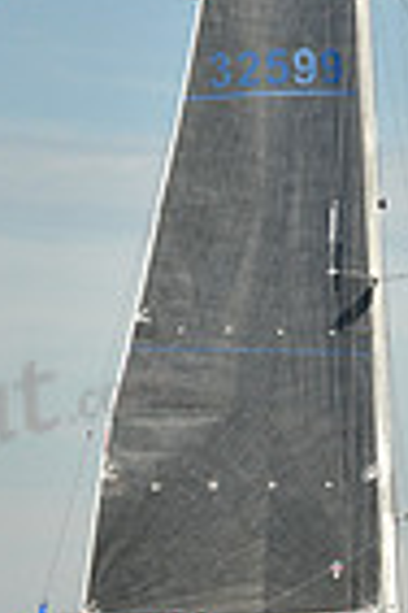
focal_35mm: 287
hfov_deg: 4.8
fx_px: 4879
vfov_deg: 7.2
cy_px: 161
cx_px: 397
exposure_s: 1/1600
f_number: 9
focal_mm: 70
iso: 320
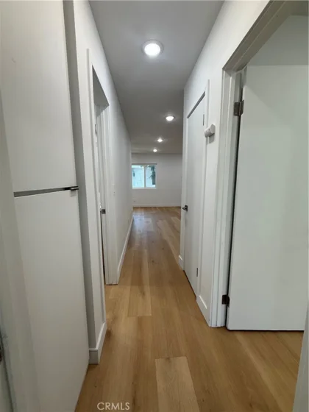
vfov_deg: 102.1
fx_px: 167
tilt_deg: -7.4
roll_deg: +0.1
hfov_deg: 85.7
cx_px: 154
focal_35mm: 14
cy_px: 206
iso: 100
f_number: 2.2
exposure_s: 1/120
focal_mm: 2.22
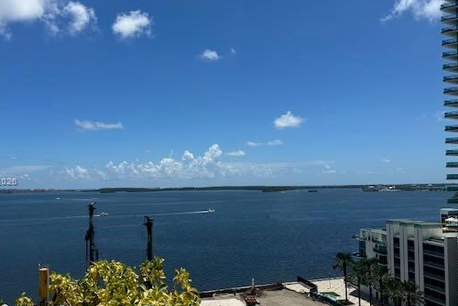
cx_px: 180
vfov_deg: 42.2
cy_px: 181
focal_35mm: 31
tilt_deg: +0.5
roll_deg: +0.3
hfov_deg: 59.7
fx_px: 395
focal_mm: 6.86
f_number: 1.78
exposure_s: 1/8197
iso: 80
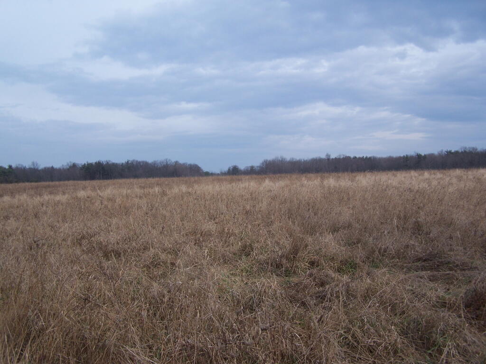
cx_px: 243
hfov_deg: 49.0
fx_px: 534
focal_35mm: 38
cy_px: 182
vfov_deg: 37.7
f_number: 2.8
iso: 80
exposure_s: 1/1000
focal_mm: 6.3
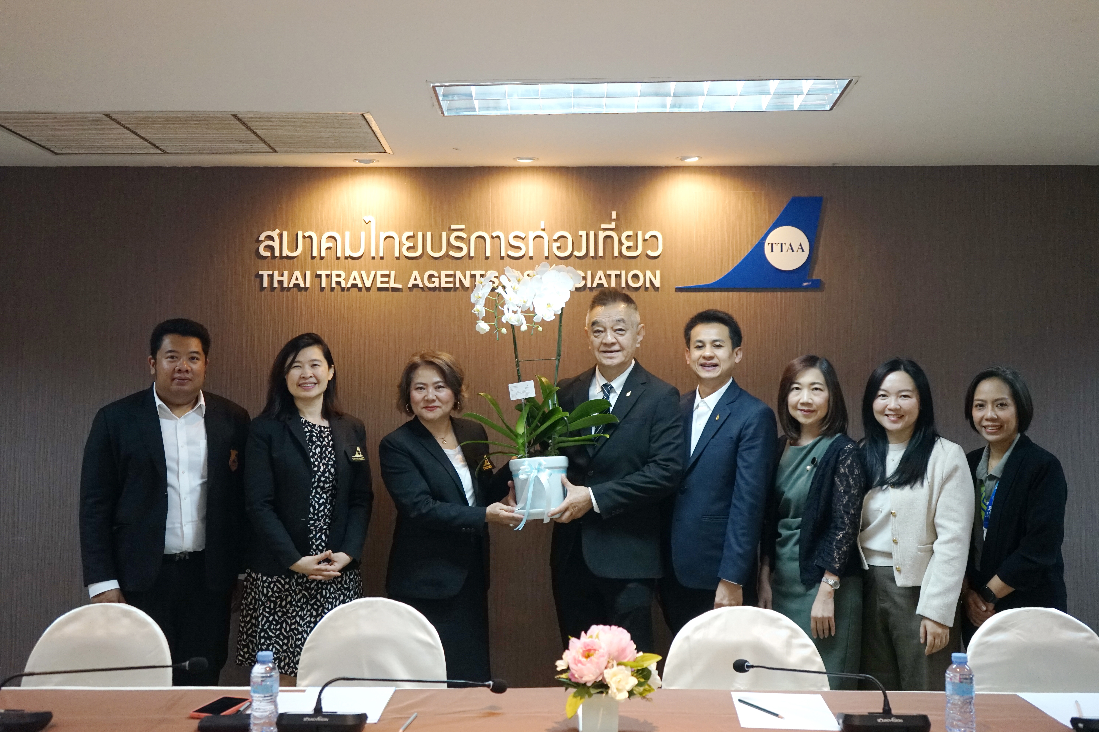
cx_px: 550
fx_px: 1099
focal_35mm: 36
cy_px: 366
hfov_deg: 53.1
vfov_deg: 36.9
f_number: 4
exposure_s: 1/160
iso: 3200
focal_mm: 36
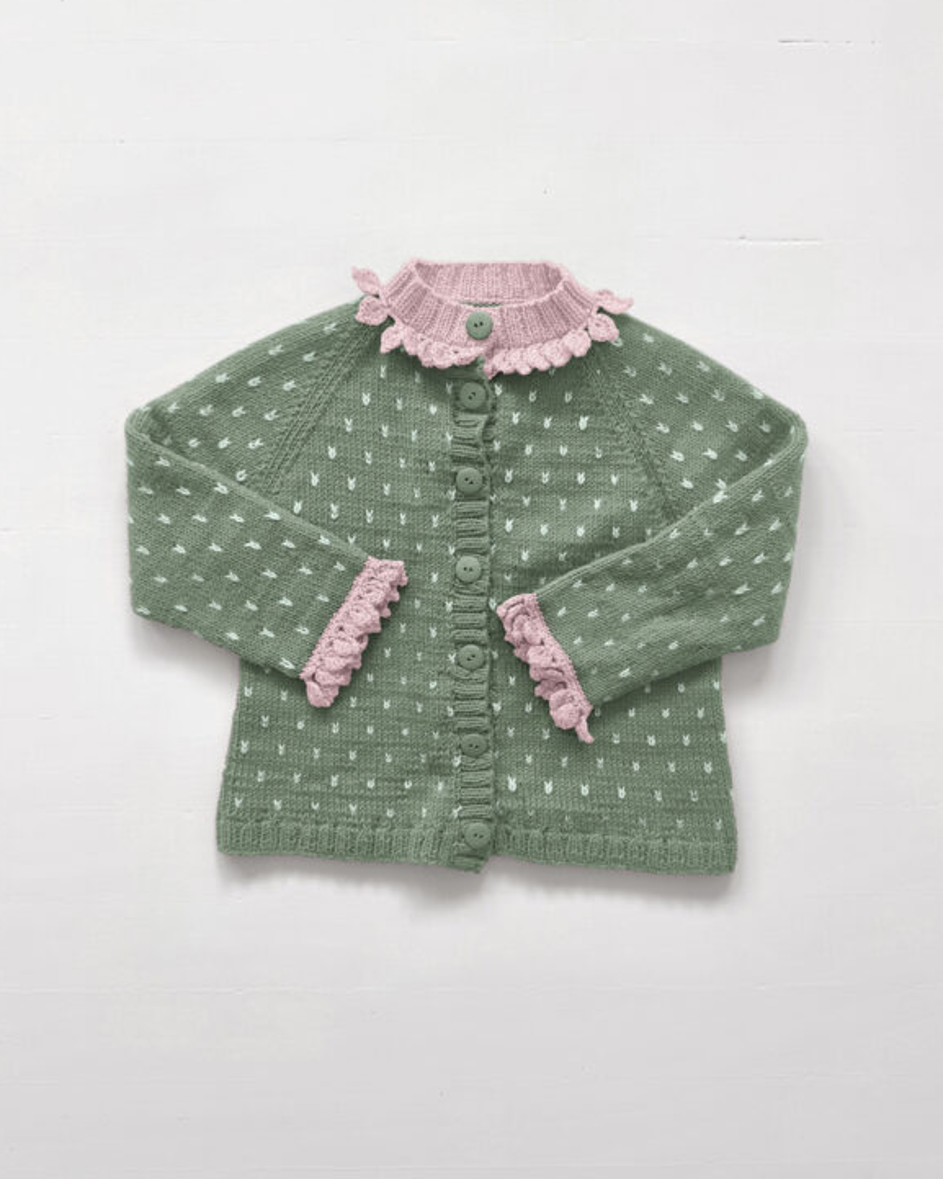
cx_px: 484
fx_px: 907
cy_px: 603
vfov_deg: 66.0
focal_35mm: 26
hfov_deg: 54.9
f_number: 1.78
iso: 100
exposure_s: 1/121
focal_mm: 6.76
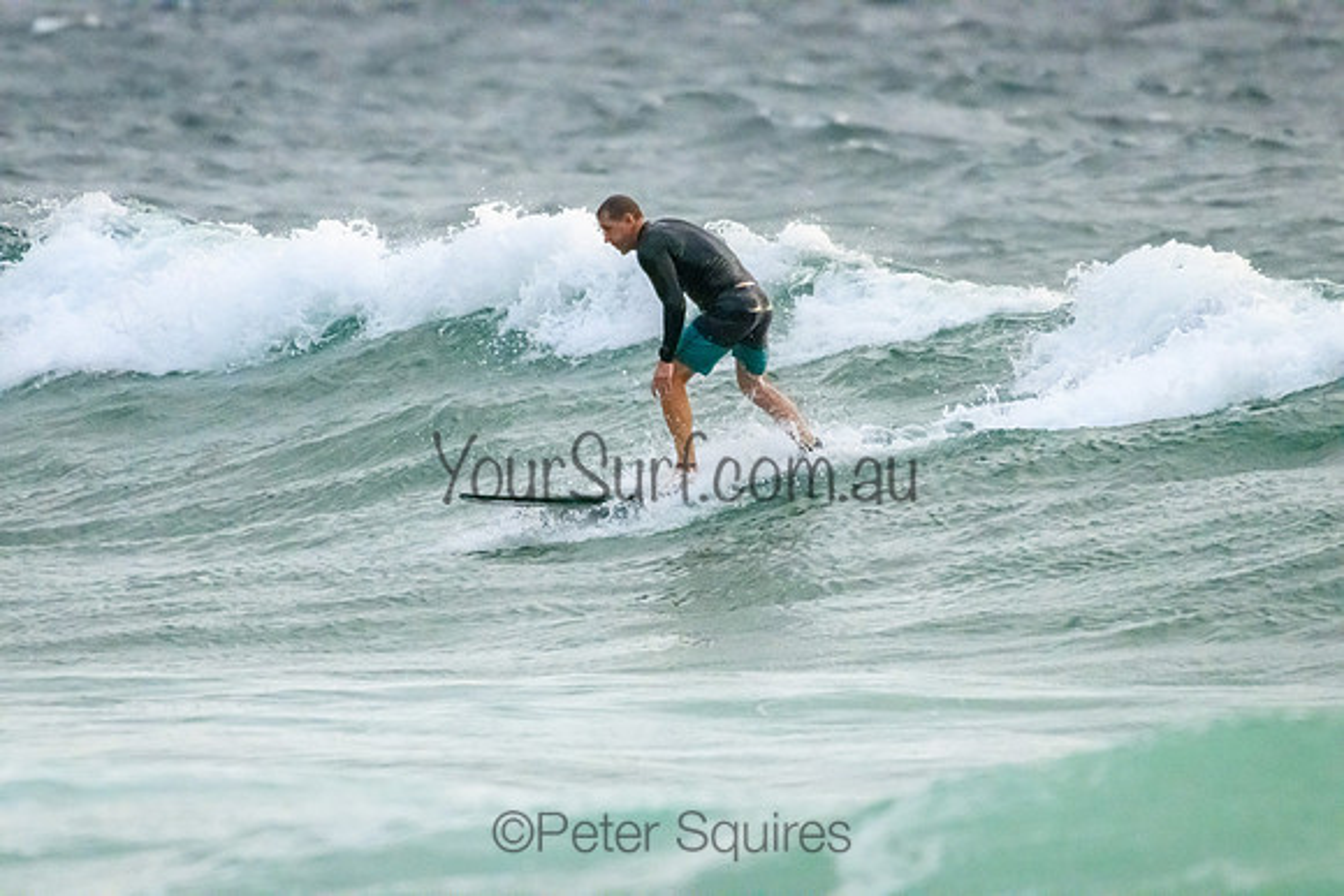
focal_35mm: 1000
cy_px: 448
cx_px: 672
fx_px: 37340
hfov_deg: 2.1
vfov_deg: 1.4
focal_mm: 1000
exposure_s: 1/4000
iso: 20000
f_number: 11
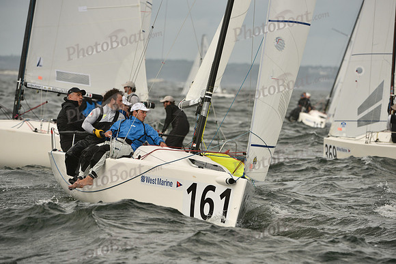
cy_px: 132
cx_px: 198
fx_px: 3631
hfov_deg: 6.2
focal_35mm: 330
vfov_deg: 4.2
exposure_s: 1/1600
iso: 320
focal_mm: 330
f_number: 6.3
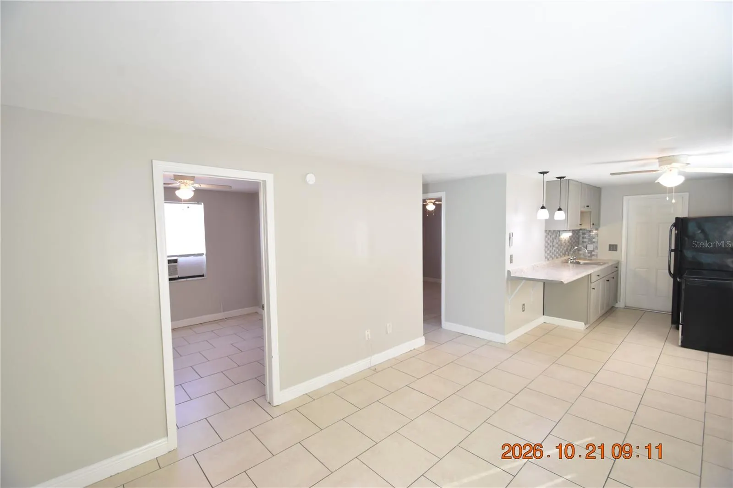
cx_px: 366
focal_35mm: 15
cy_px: 244
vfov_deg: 77.3
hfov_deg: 100.4
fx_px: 305
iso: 800
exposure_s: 1/60
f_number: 3.5
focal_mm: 10
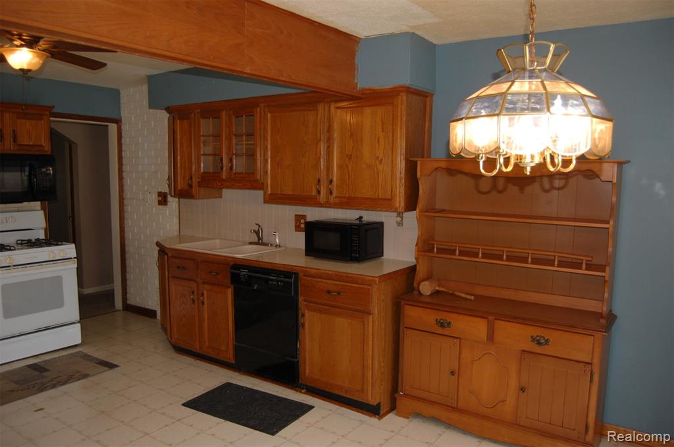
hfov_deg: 67.5
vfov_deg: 47.7
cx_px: 337
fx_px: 504
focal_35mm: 27
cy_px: 224
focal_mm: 18
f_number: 3.5
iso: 400
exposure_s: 1/60
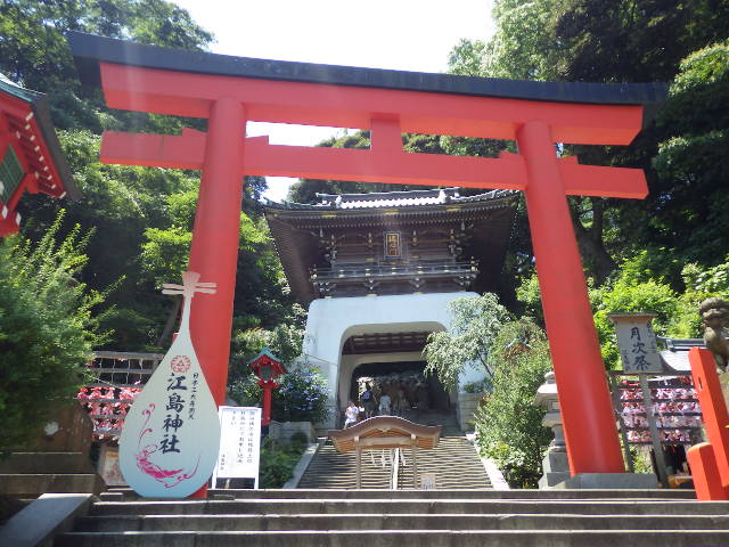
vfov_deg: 42.9
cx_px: 364
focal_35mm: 33
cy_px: 274
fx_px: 695
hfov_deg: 55.4
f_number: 3.3
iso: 125
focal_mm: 5.9
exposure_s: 1/400
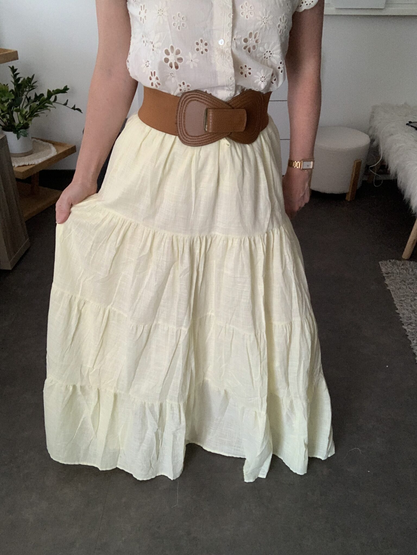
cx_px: 208
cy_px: 278
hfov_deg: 44.2
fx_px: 514
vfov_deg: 56.8
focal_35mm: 32
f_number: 2.2
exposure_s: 1/59
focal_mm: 2.87
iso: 320
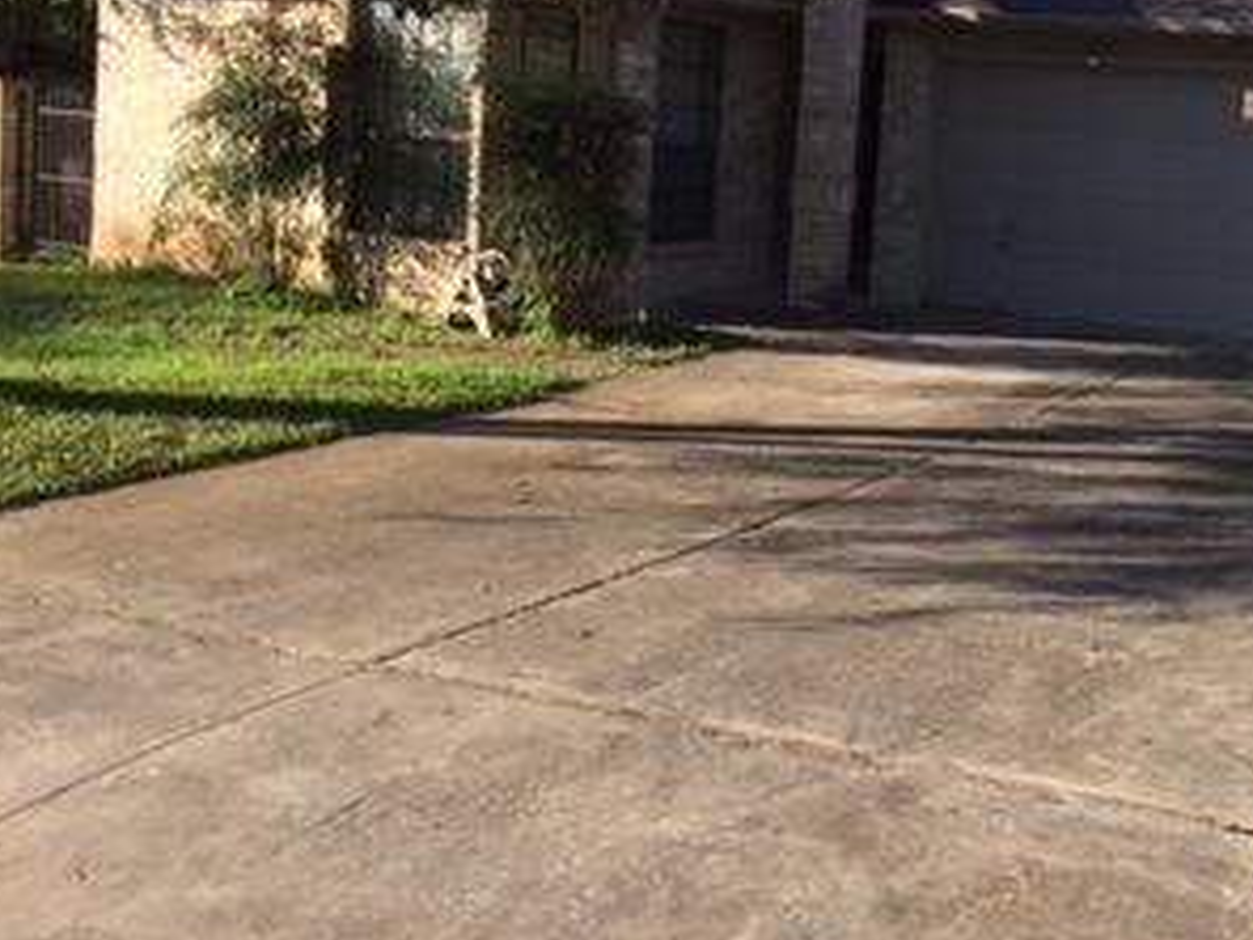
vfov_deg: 29.4
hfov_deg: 38.7
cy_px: 290
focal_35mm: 49
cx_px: 753
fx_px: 1774
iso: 32
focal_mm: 4.15
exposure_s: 1/760
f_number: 2.2
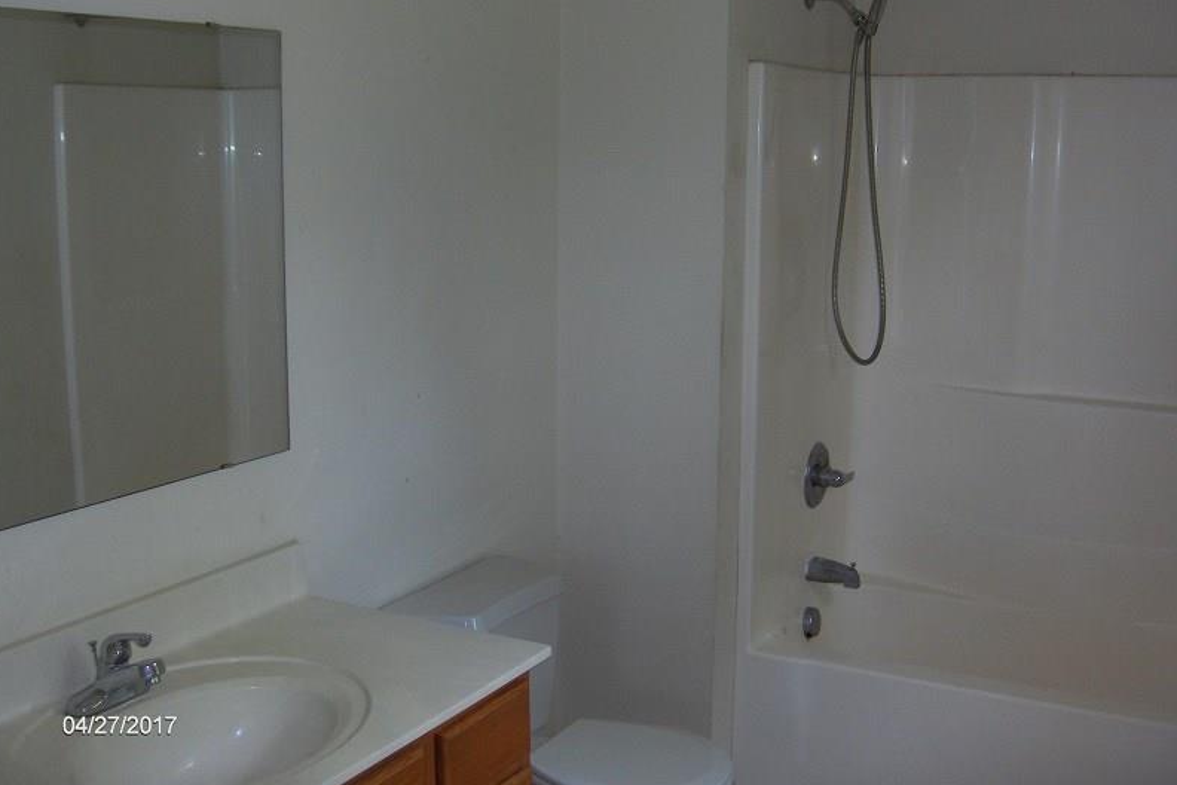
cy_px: 376
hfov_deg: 47.4
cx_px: 584
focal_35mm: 41
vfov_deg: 32.6
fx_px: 1340
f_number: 2.8
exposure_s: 1/60
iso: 100
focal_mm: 8
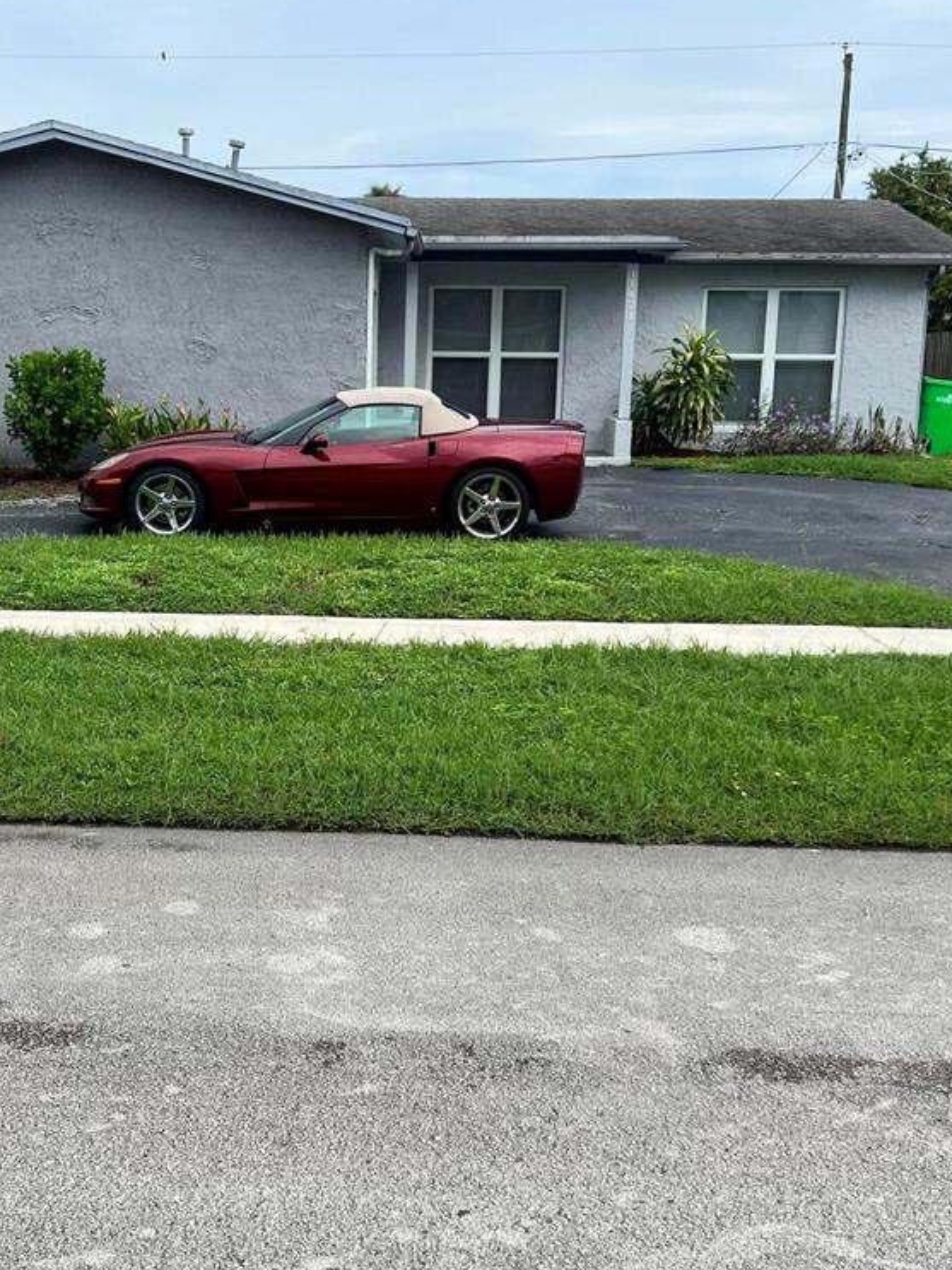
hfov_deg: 34.1
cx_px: 345
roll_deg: -1.0
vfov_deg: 44.8
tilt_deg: -9.1
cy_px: 646
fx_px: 1541
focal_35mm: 42
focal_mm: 5.7
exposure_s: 1/4831
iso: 50
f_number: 1.5
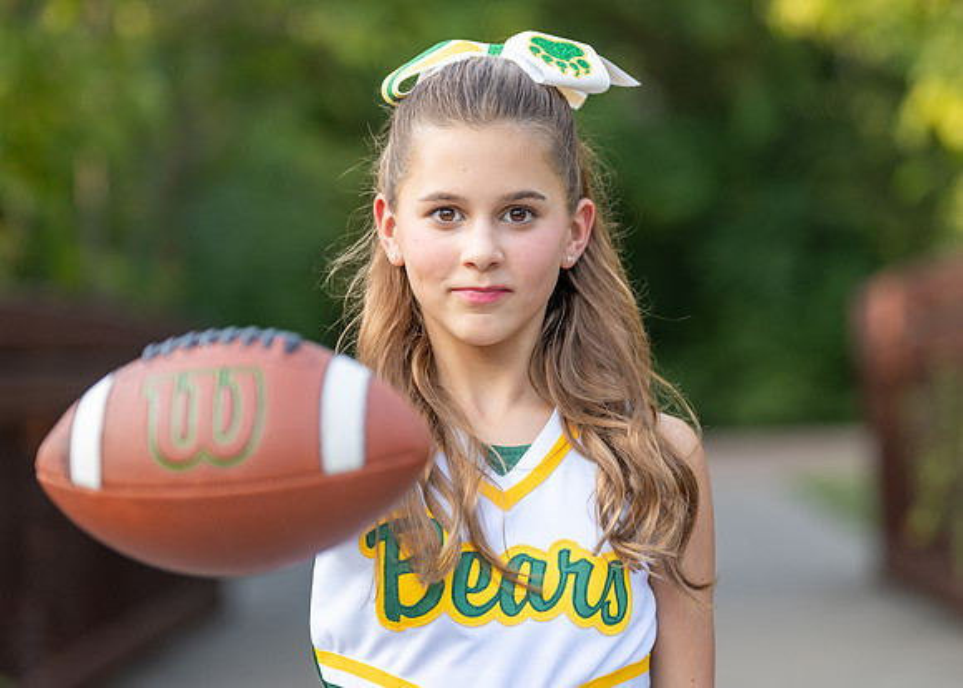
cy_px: 304
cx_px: 502
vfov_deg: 10.7
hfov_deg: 14.9
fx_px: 3679
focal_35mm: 135
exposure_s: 1/1250
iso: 800
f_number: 2.8
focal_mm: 112
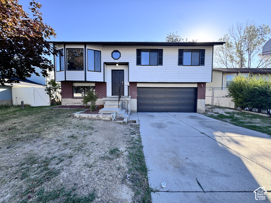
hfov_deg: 102.1
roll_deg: -0.3
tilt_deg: -3.5
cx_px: 136
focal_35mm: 14
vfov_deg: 85.7
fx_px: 110
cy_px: 102
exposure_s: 1/217
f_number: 2.2
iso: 50
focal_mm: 2.22
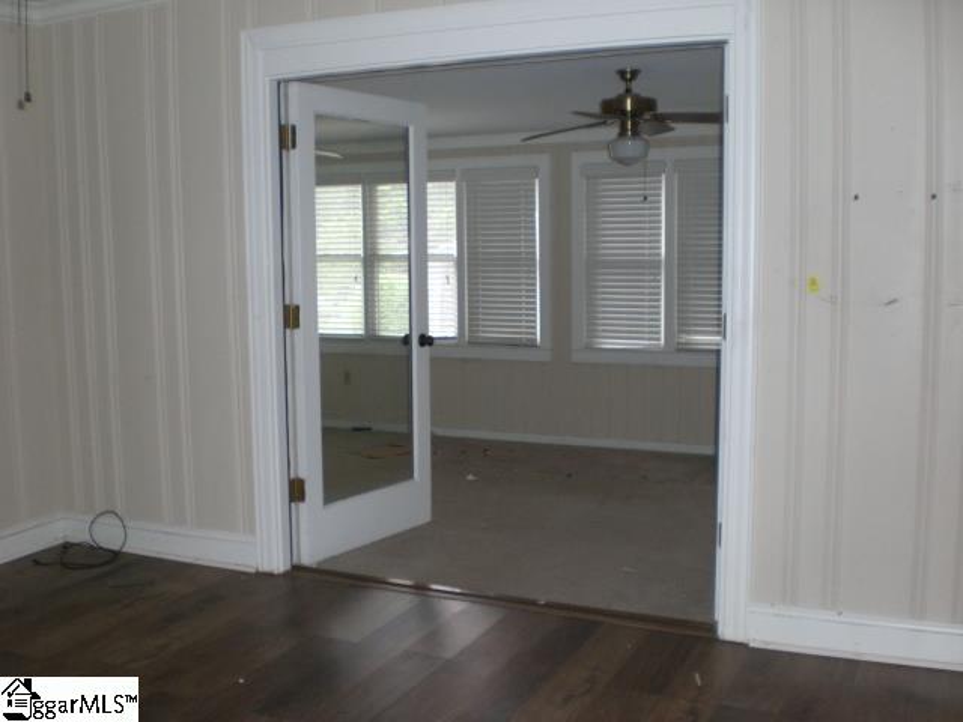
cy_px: 361
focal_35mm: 38
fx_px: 1057
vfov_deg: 37.7
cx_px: 482
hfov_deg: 49.0
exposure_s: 1/60
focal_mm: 6.3
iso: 200
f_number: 3.1
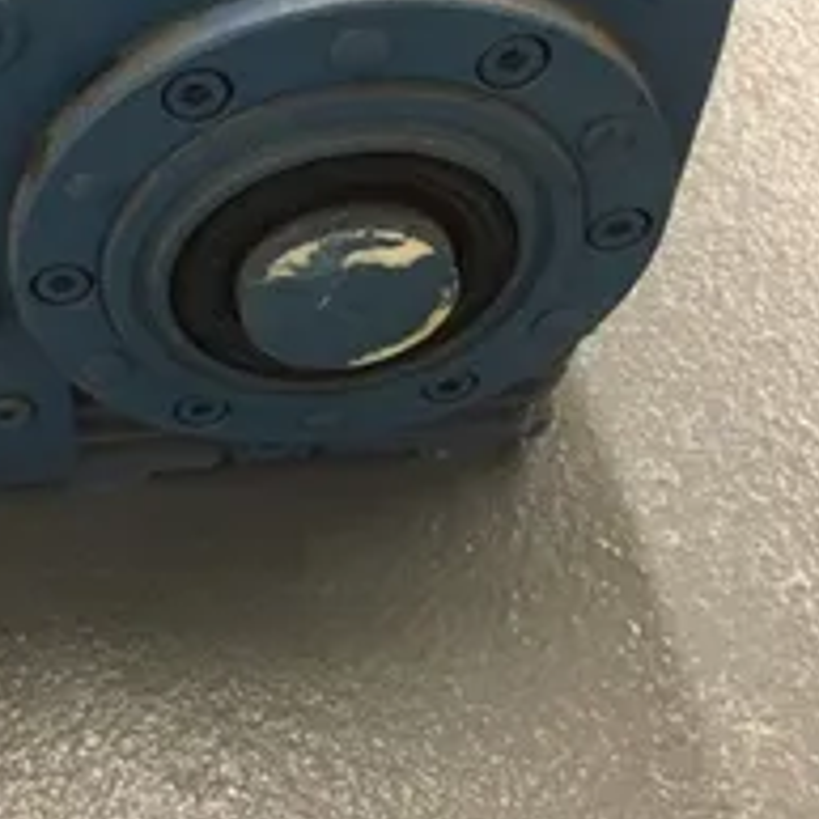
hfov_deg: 30.6
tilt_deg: -49.0
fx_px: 1419
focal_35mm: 53
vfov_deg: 31.8
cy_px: 233
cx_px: 59
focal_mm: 4.15
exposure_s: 1/30
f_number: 2.2
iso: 250
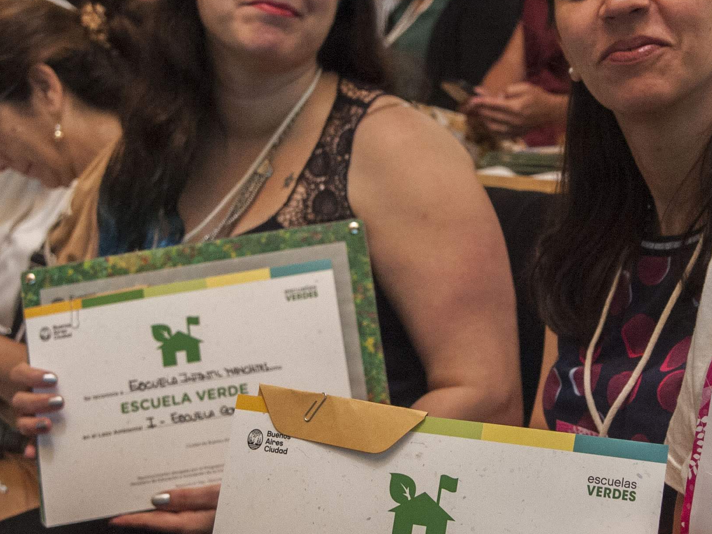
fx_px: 1974
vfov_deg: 15.4
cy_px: 258
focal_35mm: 96
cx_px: 435
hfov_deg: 20.4
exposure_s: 1/60
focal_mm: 38
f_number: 5
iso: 2500
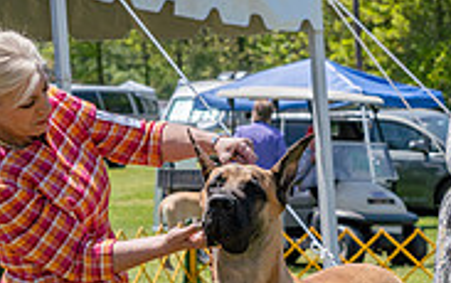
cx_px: 224
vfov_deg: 7.5
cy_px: 155
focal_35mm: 175
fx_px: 2154
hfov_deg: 12.0
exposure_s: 1/2500
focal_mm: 70
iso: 400
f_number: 6.3
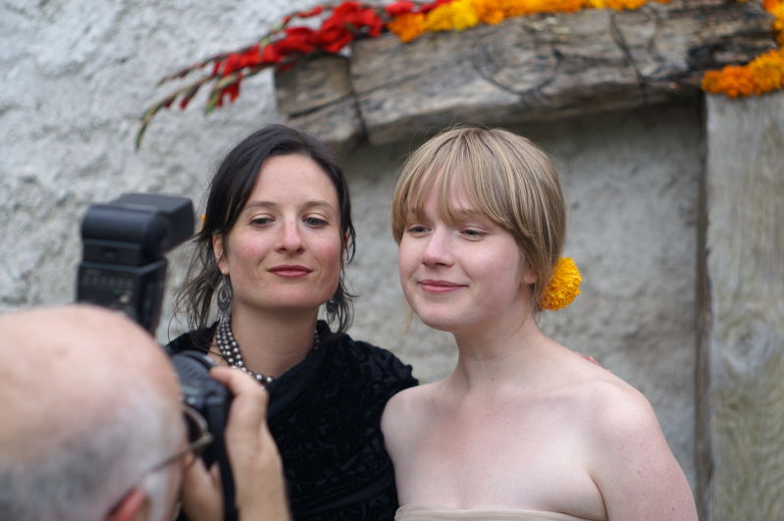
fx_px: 1632
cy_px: 260
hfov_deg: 27.0
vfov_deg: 18.1
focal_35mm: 75
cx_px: 392
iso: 100
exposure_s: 1/350
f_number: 2.4
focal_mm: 50
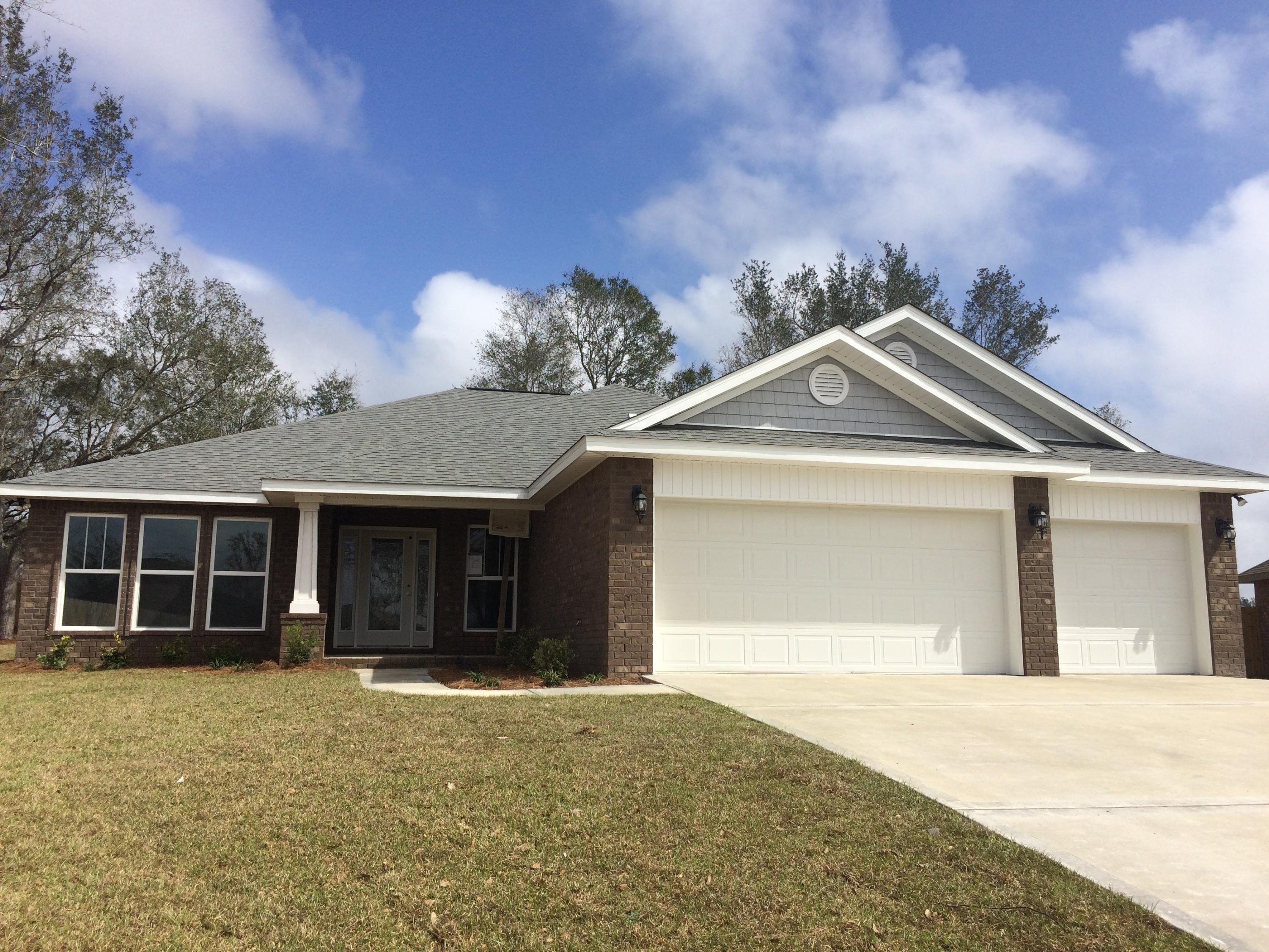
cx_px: 634
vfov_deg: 48.2
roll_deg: +1.1
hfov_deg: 61.7
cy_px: 476
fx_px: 1063
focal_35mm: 29
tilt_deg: +9.6
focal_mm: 4.15
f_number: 2.2
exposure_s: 1/3731
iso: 32
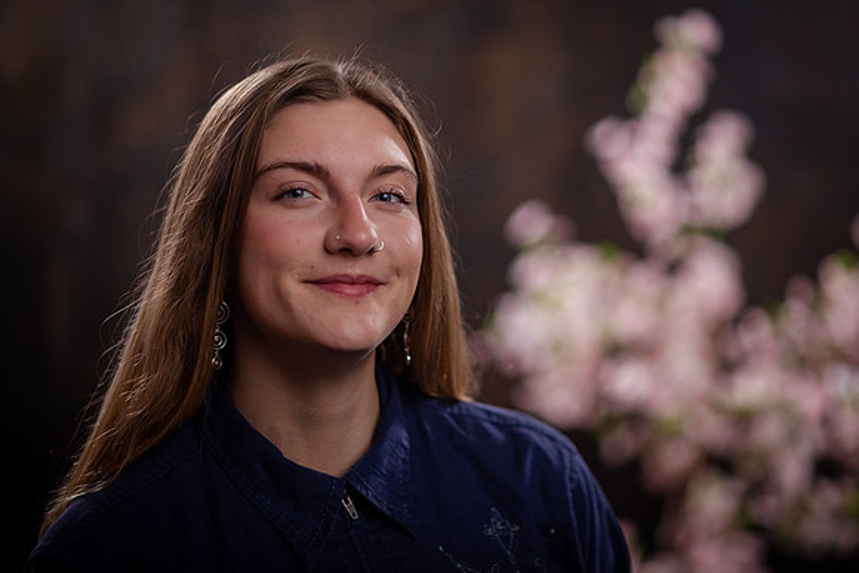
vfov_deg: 11.2
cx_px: 476
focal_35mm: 122
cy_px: 247
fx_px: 2917
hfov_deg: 16.7
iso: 200
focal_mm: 105
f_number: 2
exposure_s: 1/320
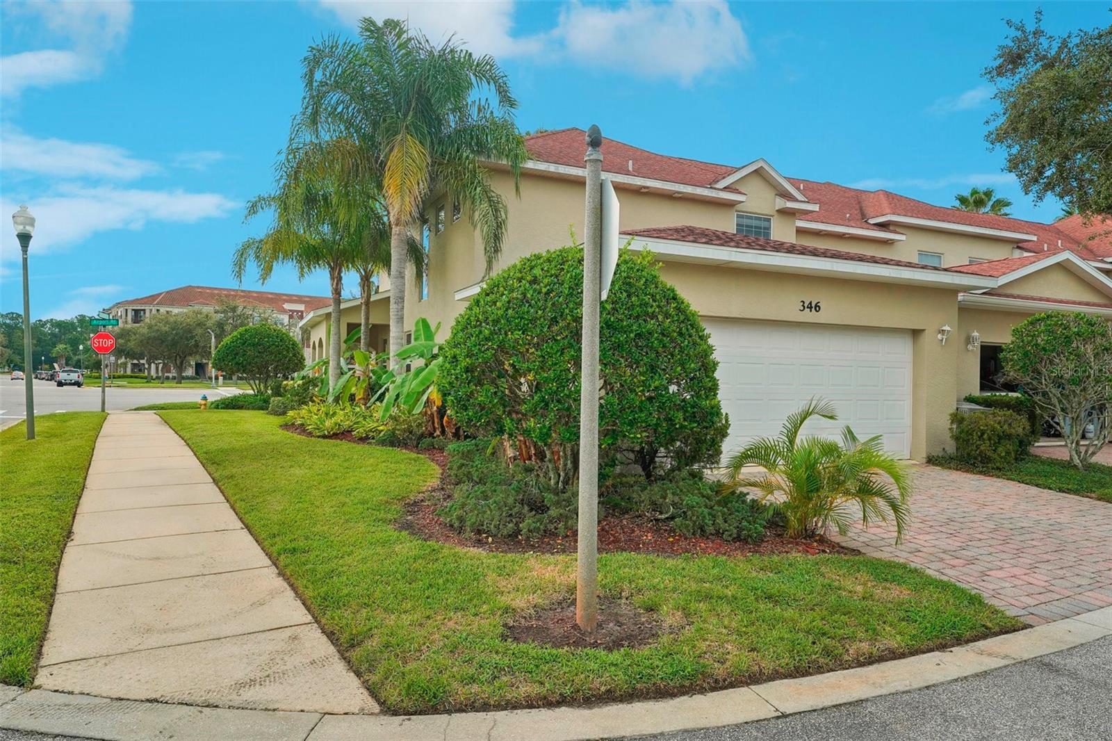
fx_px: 676
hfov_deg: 78.8
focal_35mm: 22
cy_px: 370
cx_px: 556
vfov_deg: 57.4
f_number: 8
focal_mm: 21.9
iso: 320
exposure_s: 1/500
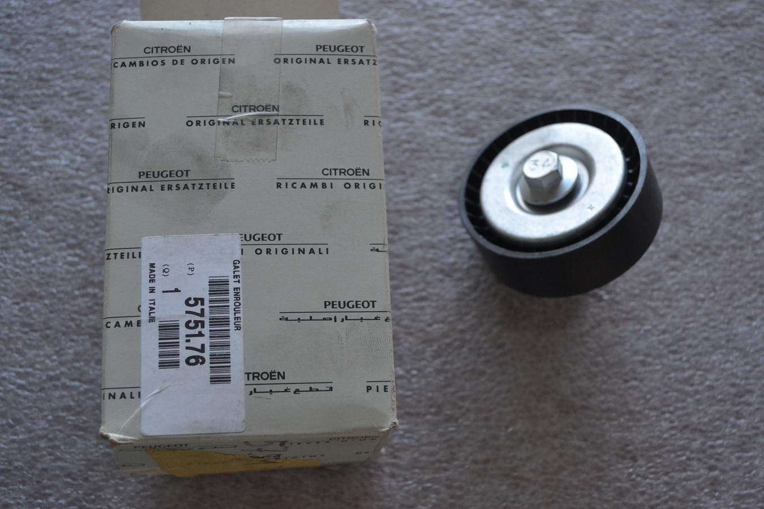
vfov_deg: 26.5
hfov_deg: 38.9
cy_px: 254
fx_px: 1082
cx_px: 382
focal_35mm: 51
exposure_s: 1/60
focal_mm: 34
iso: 1100
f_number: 5
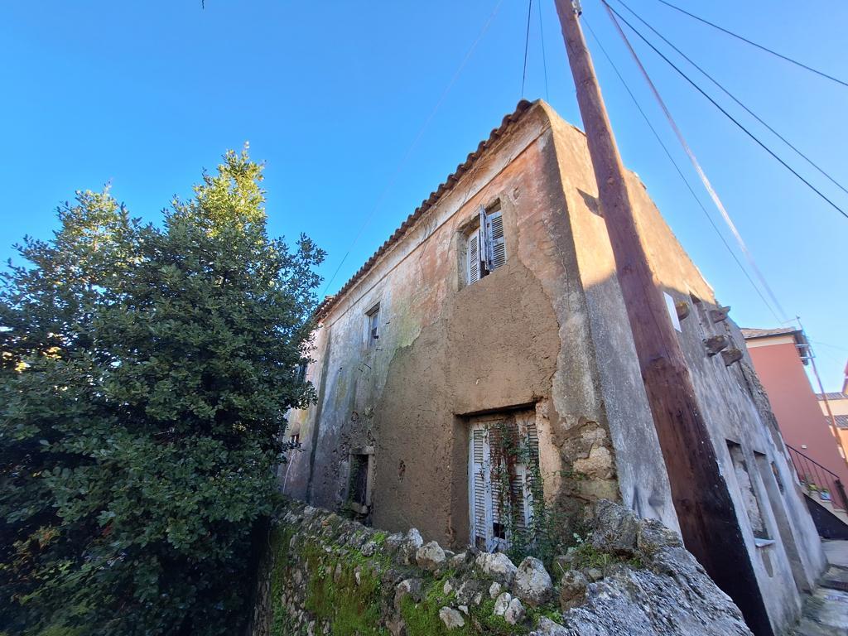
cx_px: 424
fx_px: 318
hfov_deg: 106.2
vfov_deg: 89.9
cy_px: 318
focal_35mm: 13
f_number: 2.2
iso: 40
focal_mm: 1.74
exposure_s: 1/166
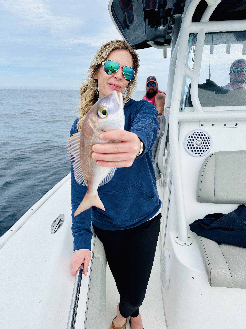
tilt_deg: -18.5
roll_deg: -2.2
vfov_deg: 71.6
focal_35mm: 24
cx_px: 123
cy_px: 164
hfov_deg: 56.8
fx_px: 227
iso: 80
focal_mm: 6.86
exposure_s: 1/4016
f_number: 1.78
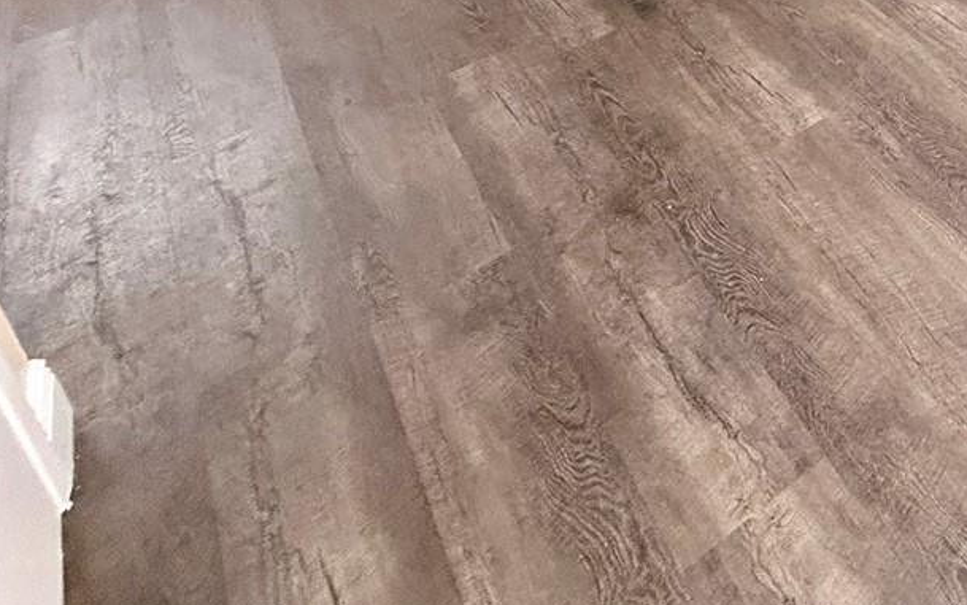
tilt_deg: -18.5
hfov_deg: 36.3
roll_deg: -1.1
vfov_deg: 25.1
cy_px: -302
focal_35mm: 39
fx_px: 1028
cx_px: 1213
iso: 250
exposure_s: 1/120
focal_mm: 2.22
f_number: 2.2
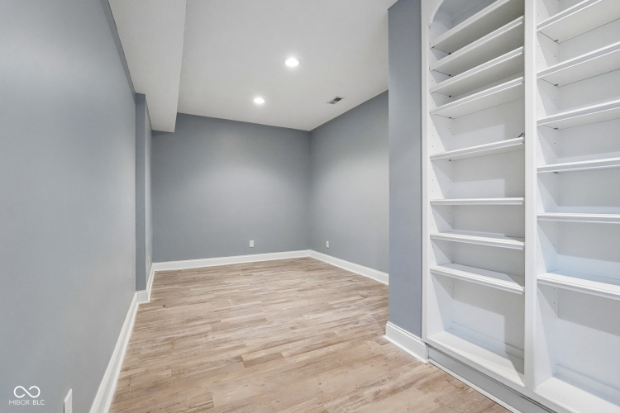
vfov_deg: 73.7
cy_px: 206
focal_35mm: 16
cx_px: 310
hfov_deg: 96.7
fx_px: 276
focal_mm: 16
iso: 6400
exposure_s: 1/30
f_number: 8
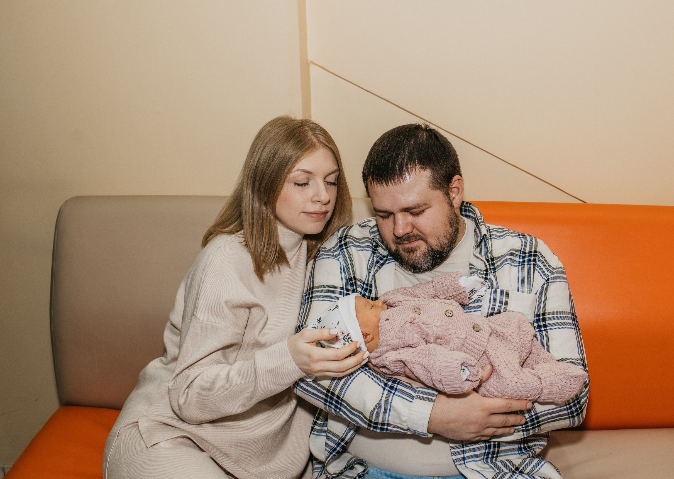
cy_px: 214
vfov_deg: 31.8
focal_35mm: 44
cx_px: 426
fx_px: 841
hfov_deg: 43.3
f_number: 4.5
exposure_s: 1/160
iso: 400
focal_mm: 35
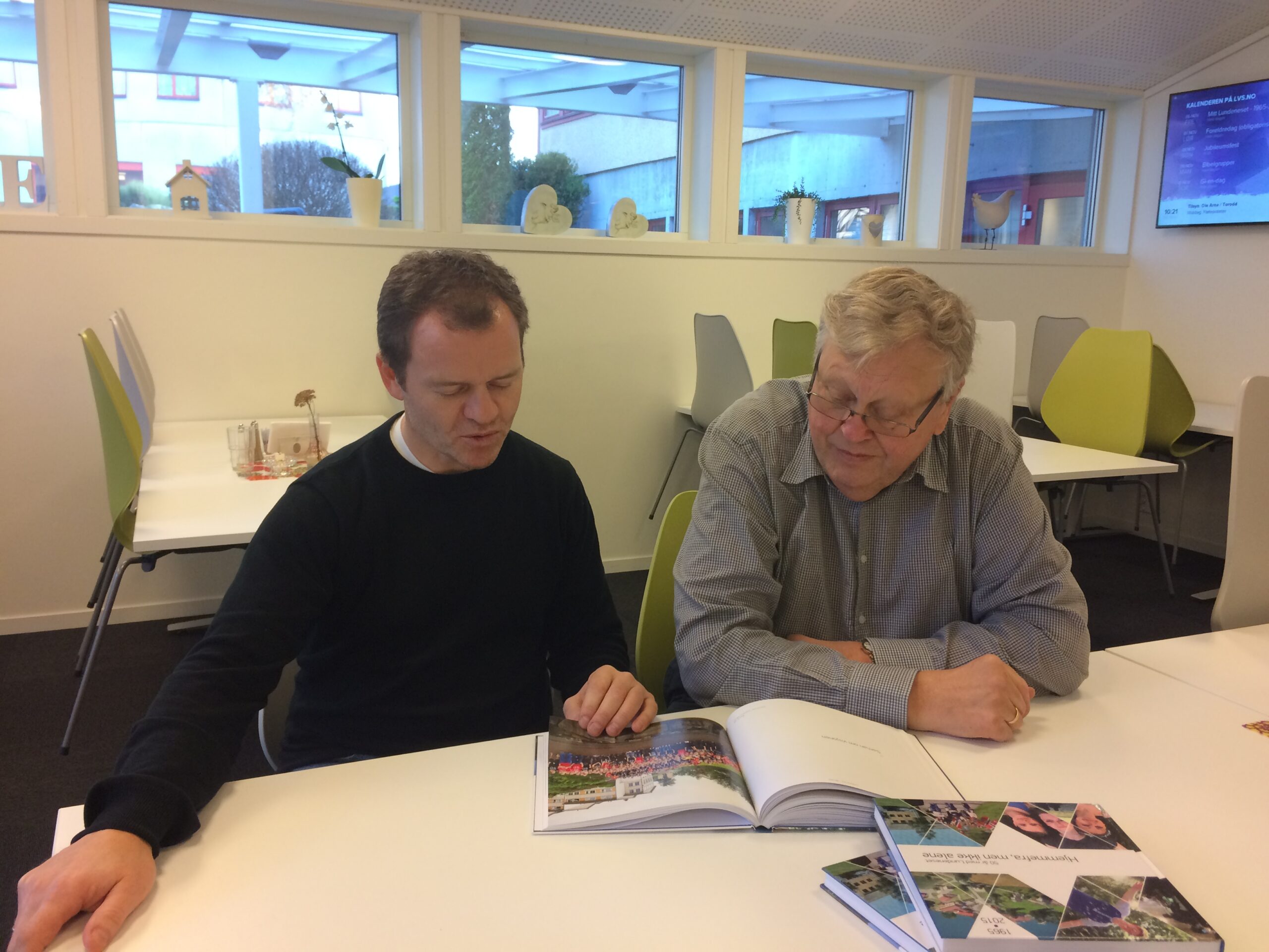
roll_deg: -0.3
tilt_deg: -11.1
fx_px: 1063
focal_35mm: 29
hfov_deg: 61.7
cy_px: 476
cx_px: 634
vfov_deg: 48.2
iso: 40
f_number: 2.2
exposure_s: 1/30
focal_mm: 4.15
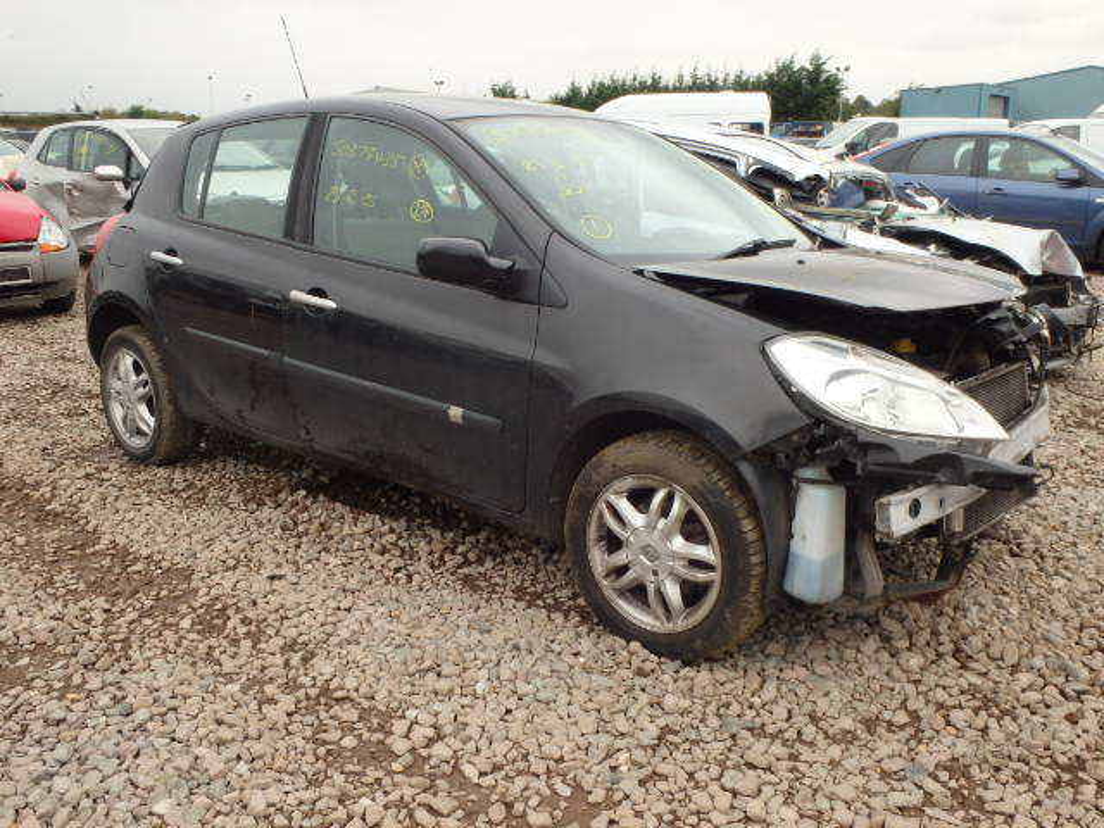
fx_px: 1021
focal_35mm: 32
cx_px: 552
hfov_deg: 56.8
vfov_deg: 44.2
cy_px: 414
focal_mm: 5.7
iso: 125
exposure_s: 1/200
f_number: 4.2
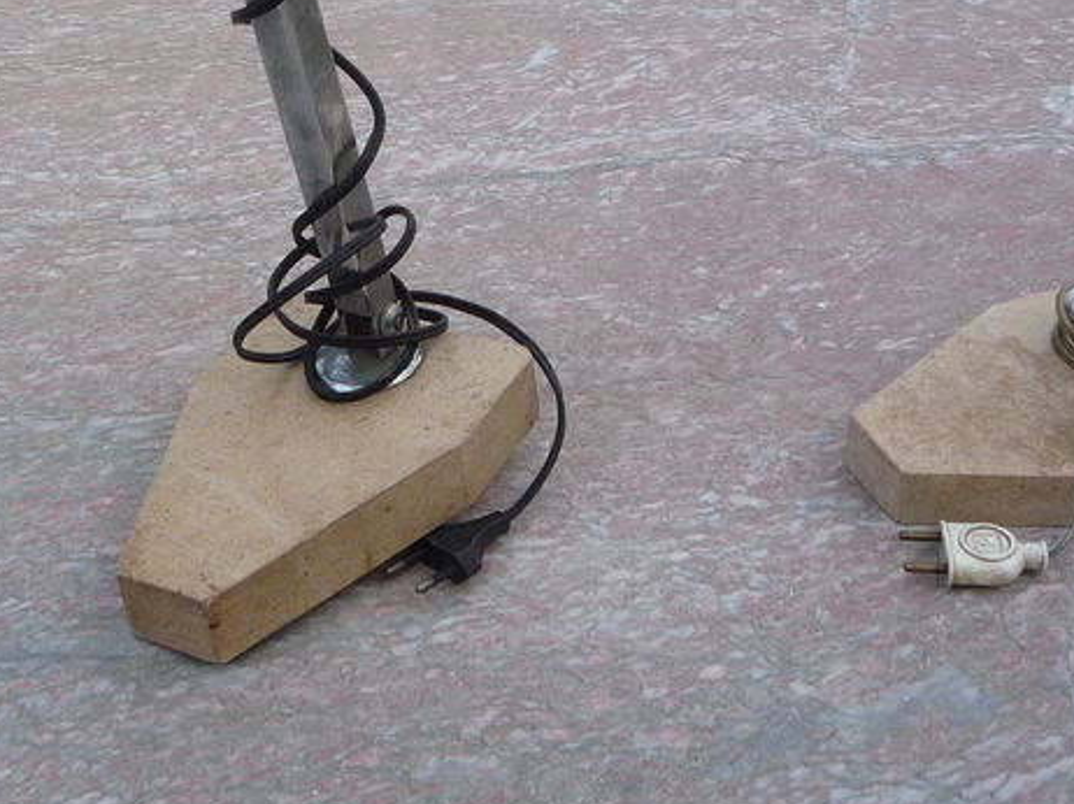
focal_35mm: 65
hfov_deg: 29.6
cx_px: 330
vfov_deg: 22.1
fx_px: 2016
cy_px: 91
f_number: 4
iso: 100
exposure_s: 1/200
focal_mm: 5.2
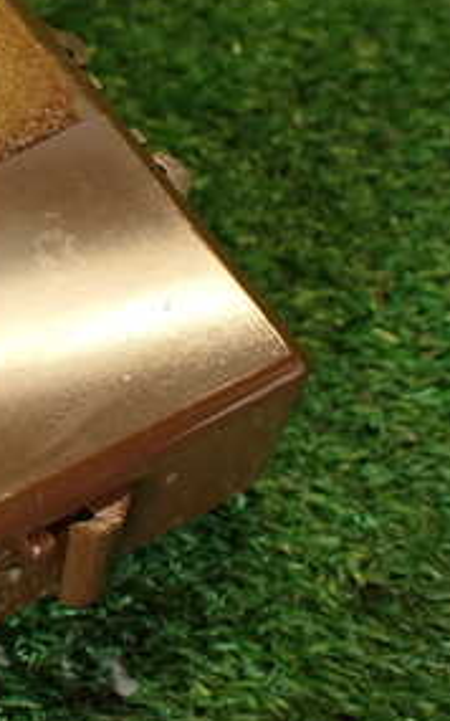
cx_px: -207
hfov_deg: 17.6
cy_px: 314
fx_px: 1315
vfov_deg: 30.6
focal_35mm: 67
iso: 200
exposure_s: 1/60
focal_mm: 5.4
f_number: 2.3
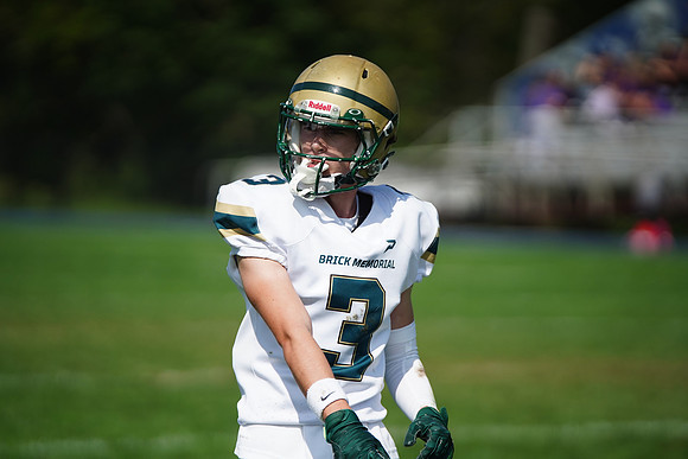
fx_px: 5734
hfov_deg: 6.9
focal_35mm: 300
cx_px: 344
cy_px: 230
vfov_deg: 4.6
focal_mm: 300
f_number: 2.8
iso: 400
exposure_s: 1/8000
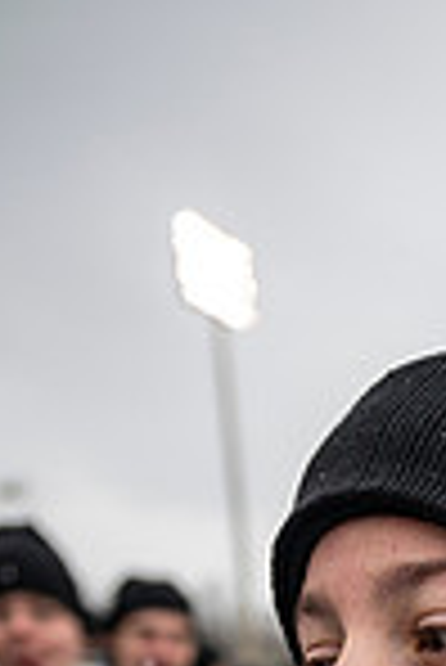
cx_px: 662
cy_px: 932
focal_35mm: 73
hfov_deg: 17.0
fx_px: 1353
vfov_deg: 23.5
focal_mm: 24
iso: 160
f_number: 2.8
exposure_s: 1/500
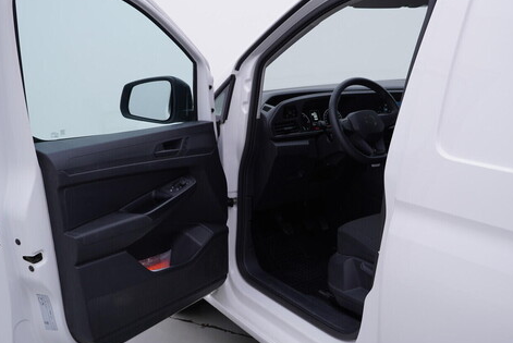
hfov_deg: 46.4
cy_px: 175
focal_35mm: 42
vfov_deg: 32.0
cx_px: 252
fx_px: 599
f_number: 4
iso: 125
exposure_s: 1/80
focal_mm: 24
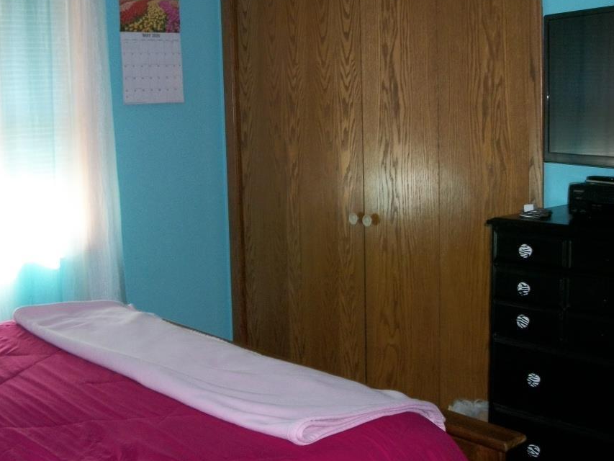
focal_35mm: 48
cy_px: 209
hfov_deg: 39.6
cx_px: 263
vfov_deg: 30.3
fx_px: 852
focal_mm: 5.7
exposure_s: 1/30
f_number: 2.9
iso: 160
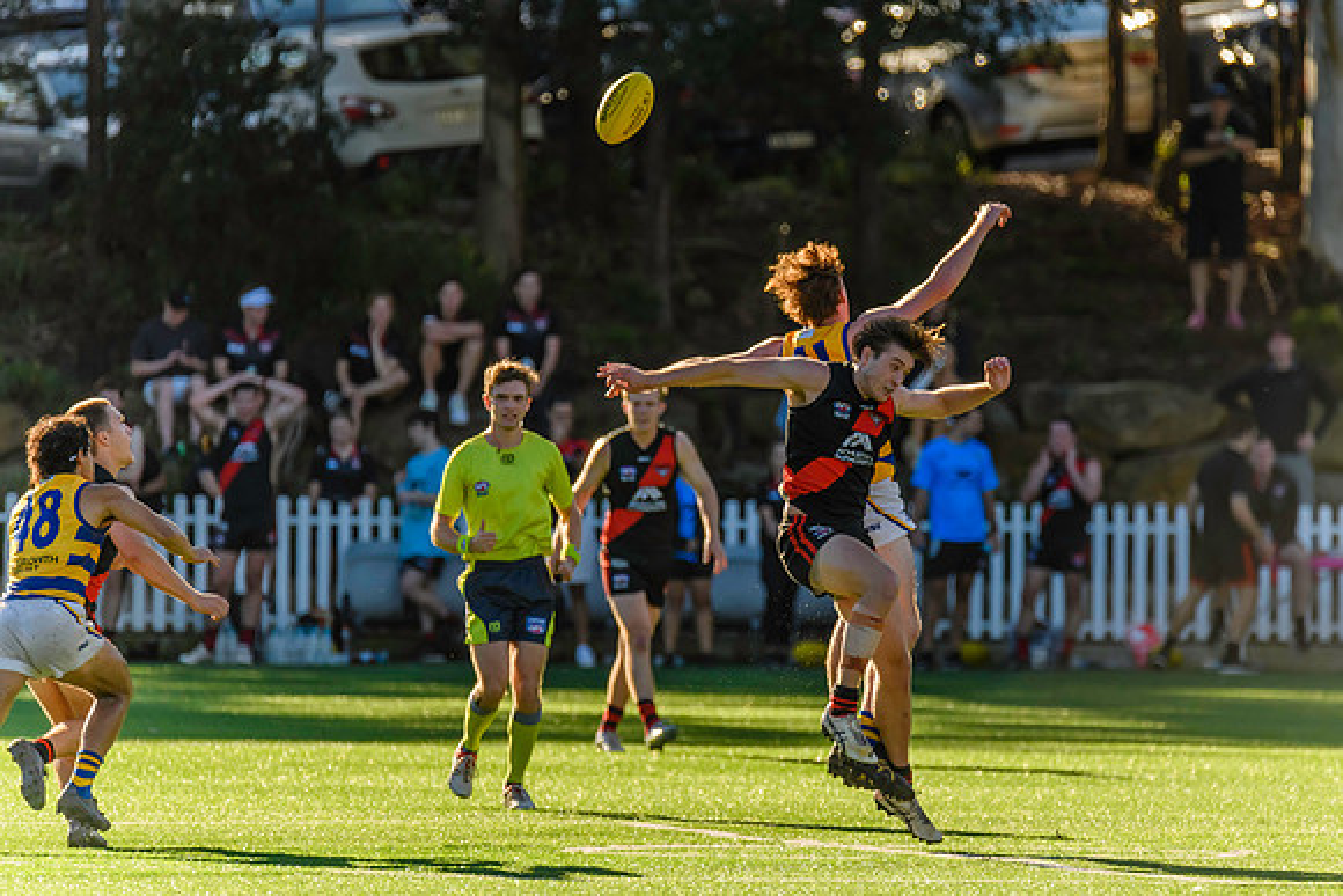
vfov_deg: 2.7
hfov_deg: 4.0
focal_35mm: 519
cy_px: 390
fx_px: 19367
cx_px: 758
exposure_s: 1/2000
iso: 800
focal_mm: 460
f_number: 6.3
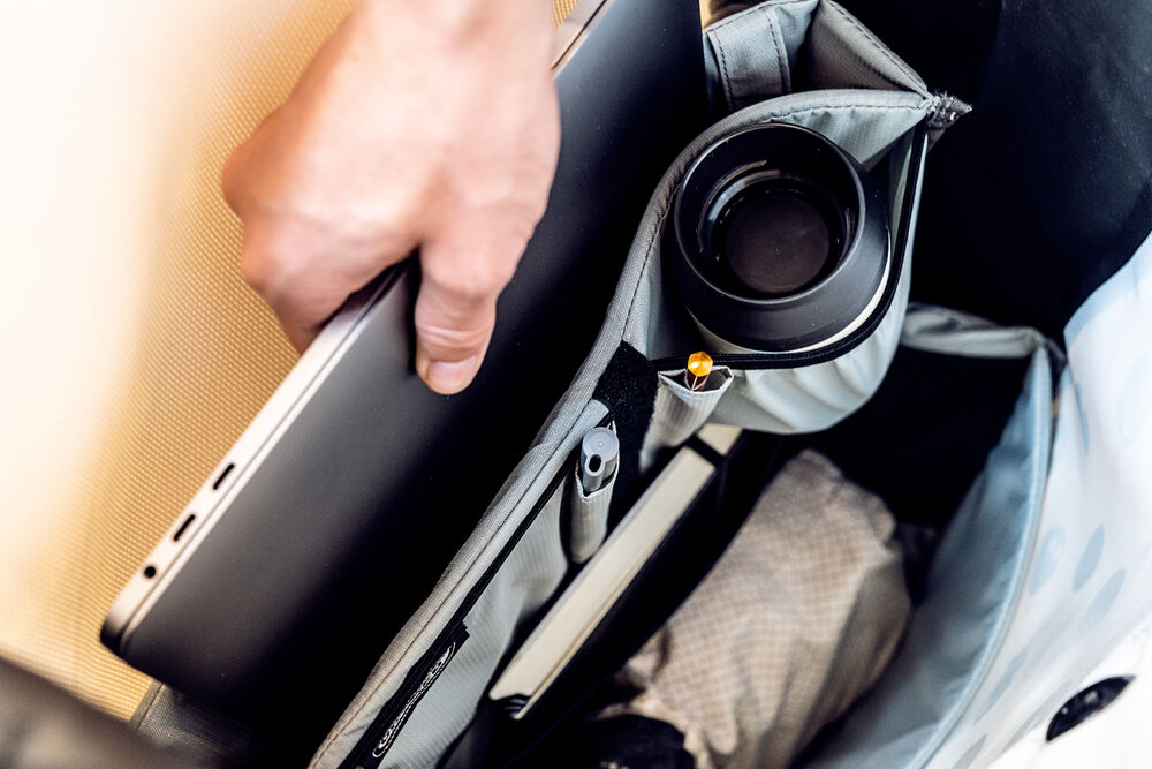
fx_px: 1504
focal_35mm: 47
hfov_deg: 41.9
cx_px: 576
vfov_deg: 28.7
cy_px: 384
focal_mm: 47
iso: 1600
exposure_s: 1/8
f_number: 5.6
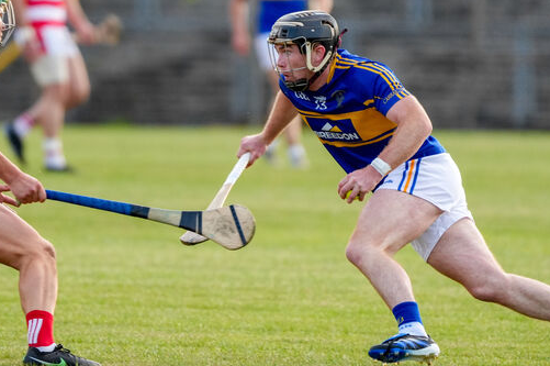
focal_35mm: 959
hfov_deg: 2.2
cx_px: 213
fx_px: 14637
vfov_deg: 1.4
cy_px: 167
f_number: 6.3
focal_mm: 600
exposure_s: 1/1000
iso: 2500
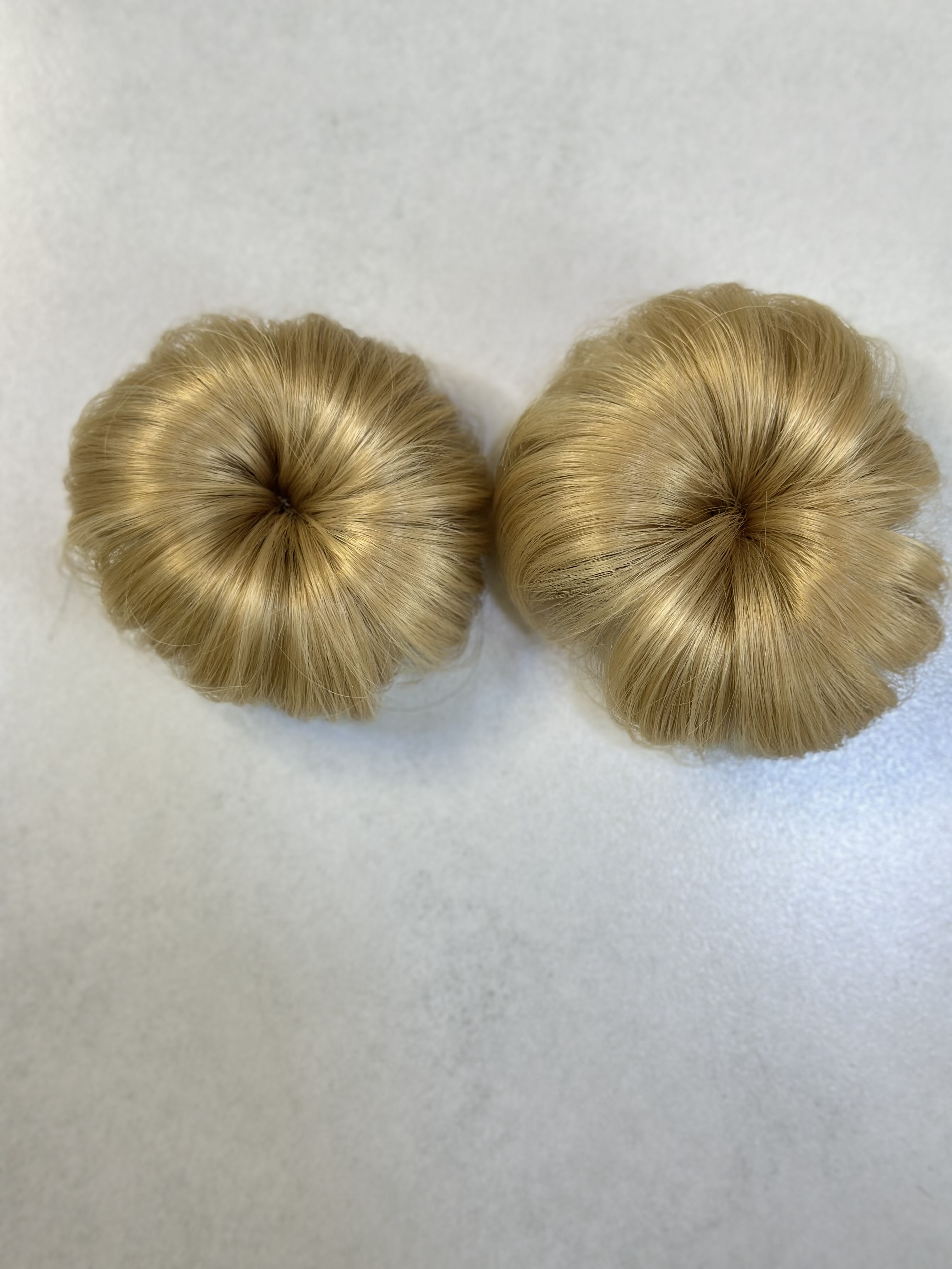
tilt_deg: -85.2
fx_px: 1760
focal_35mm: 48
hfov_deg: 30.3
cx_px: 476
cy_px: 634
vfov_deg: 39.7
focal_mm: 6.86
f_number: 1.78
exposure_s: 1/50
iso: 100
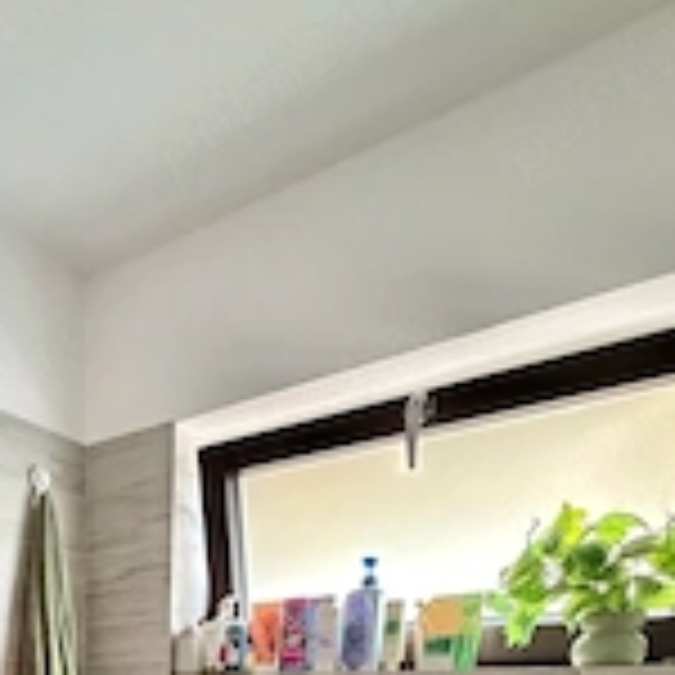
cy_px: 824
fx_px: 728
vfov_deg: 37.0
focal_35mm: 33
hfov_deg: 44.3
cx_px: 40
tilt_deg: -9.3
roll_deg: -0.1
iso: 800
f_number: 2.2
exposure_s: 1/50
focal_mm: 2.22
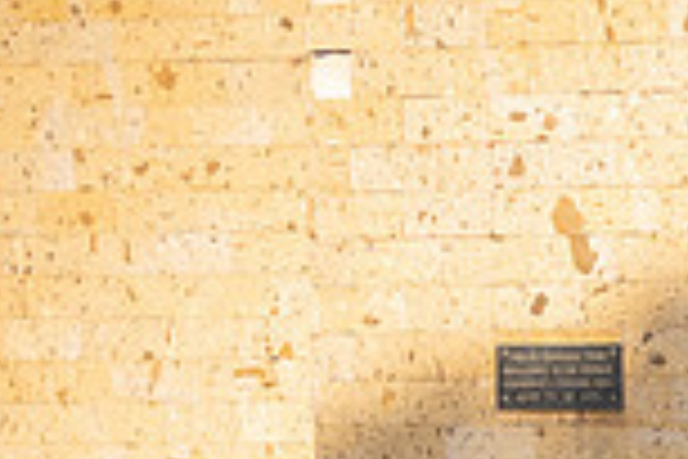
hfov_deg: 16.5
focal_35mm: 106
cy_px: 799
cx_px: 1201
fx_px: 2026
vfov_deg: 12.0
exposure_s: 1/1600
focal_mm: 28
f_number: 4
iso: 1000
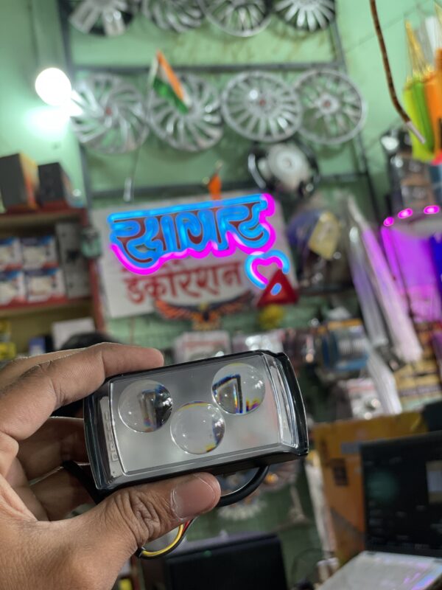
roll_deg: +10.8
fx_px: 885
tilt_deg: +10.6
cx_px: 221
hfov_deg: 28.0
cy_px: 295
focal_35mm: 52
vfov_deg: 36.8
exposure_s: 1/100
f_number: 2
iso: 125
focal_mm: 6
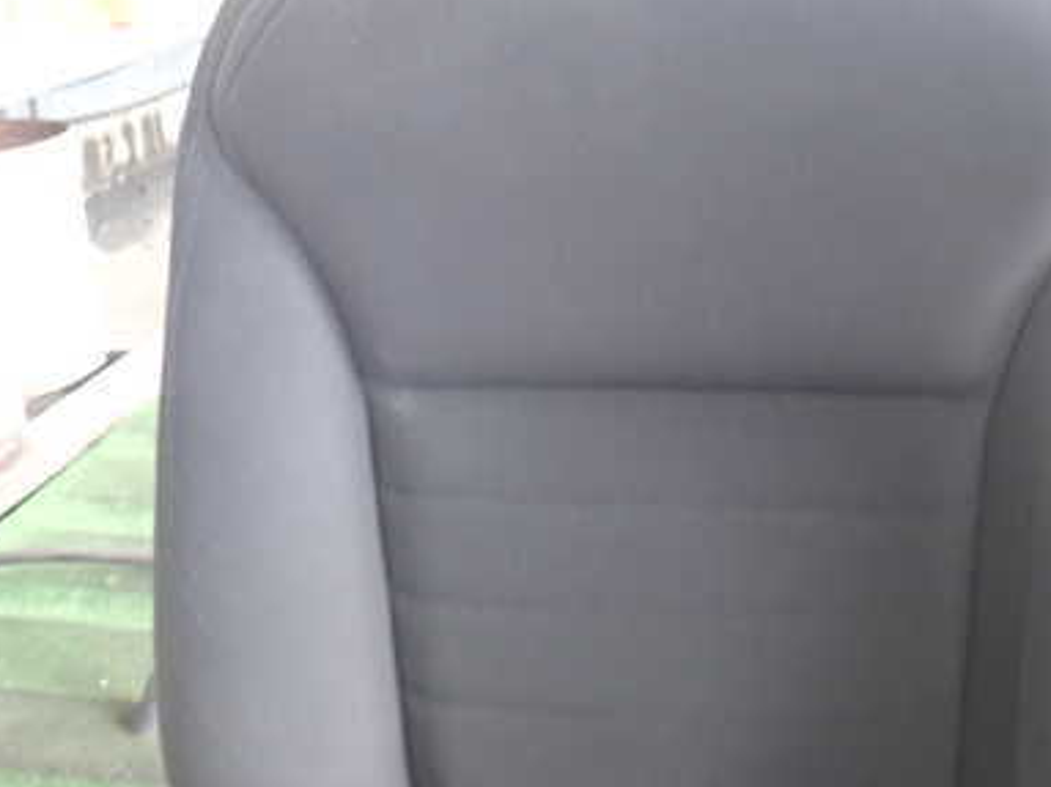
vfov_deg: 30.9
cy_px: 376
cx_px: 626
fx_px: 1427
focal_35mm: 47
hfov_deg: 40.3
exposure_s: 1/30
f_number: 2.3
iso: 500
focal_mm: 5.4
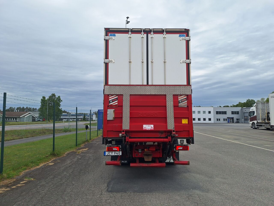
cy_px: 103
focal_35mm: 23
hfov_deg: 73.9
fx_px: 182
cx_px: 137
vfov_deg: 58.9
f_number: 1.8
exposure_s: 1/1672
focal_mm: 5.54
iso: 40
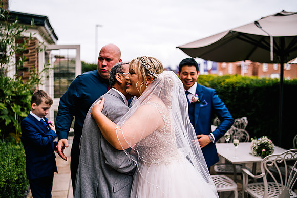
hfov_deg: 54.4
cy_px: 99
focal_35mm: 35
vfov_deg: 37.9
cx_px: 148
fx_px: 289
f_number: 1.6
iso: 100
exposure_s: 1/5000
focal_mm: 35
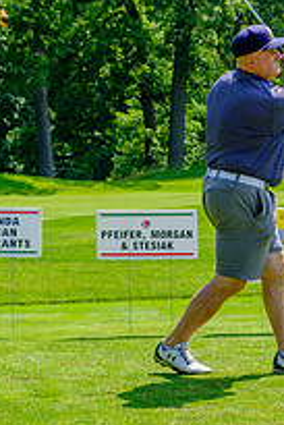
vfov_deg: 12.8
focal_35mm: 160
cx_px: 303
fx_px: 1890
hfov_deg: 8.5
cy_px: 178
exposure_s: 1/320
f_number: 5.6
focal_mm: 48.4
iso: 200
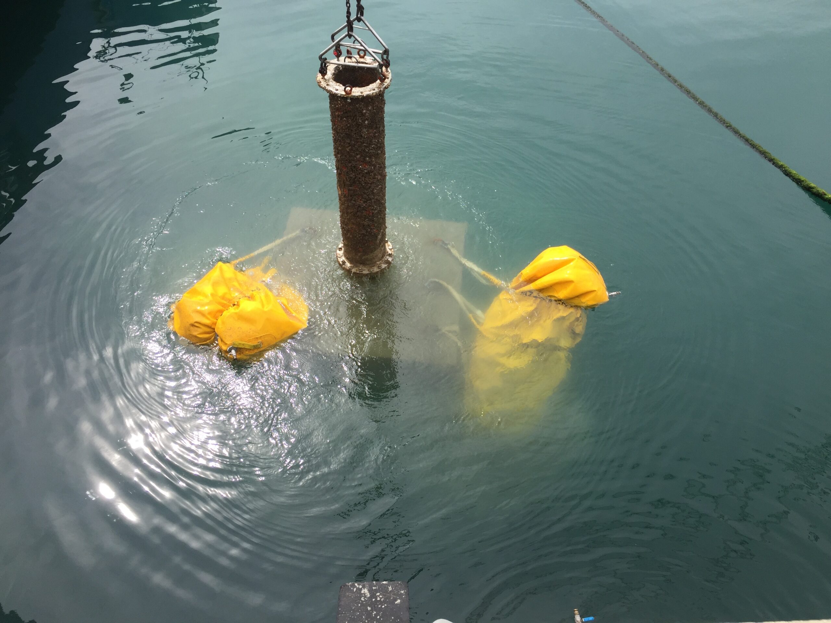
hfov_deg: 61.7
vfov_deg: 48.2
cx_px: 416
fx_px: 696
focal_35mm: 29
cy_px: 312
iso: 32
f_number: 2.2
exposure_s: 1/898
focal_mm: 4.15
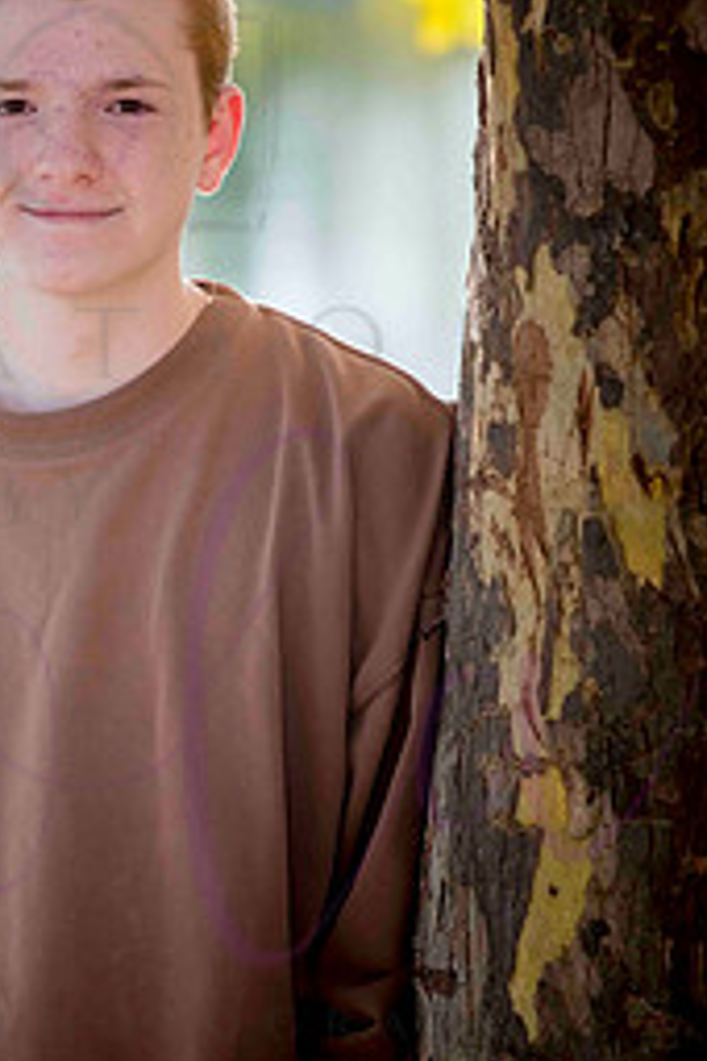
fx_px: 8041
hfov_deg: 5.0
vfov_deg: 7.5
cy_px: 491
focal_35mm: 273
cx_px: 100
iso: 400
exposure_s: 1/640
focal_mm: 155
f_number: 5
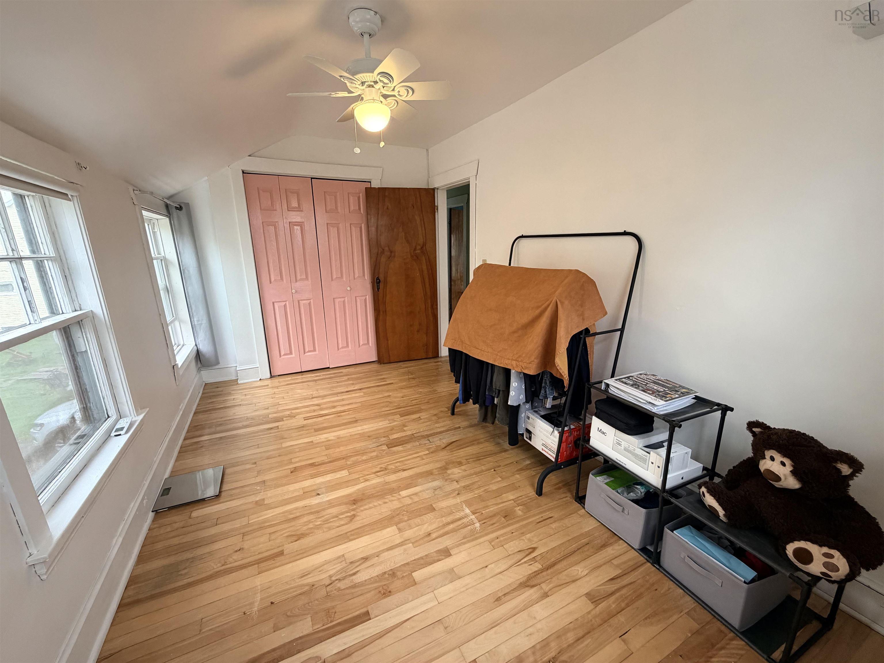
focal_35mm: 14
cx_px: 442
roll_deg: +1.2
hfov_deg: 102.1
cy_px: 332
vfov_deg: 85.7
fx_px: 358
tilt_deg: -13.3
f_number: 2.2
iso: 320
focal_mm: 2.22
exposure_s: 1/121
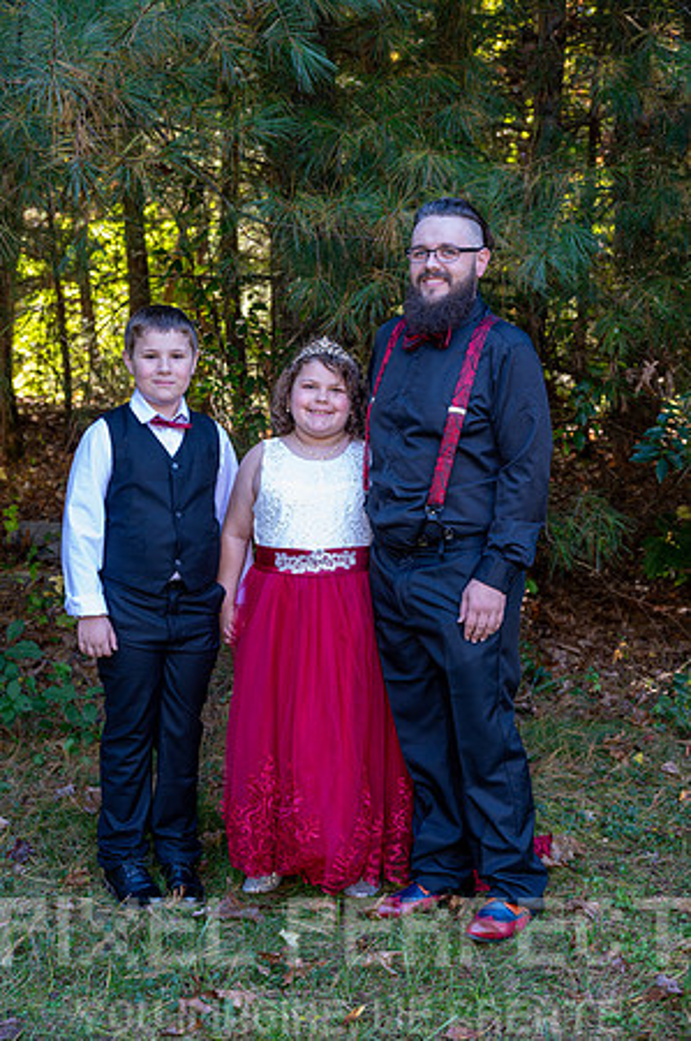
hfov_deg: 21.5
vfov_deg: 31.9
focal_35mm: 63
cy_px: 520
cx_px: 346
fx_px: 1818
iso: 640
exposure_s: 1/60
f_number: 6
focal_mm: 63
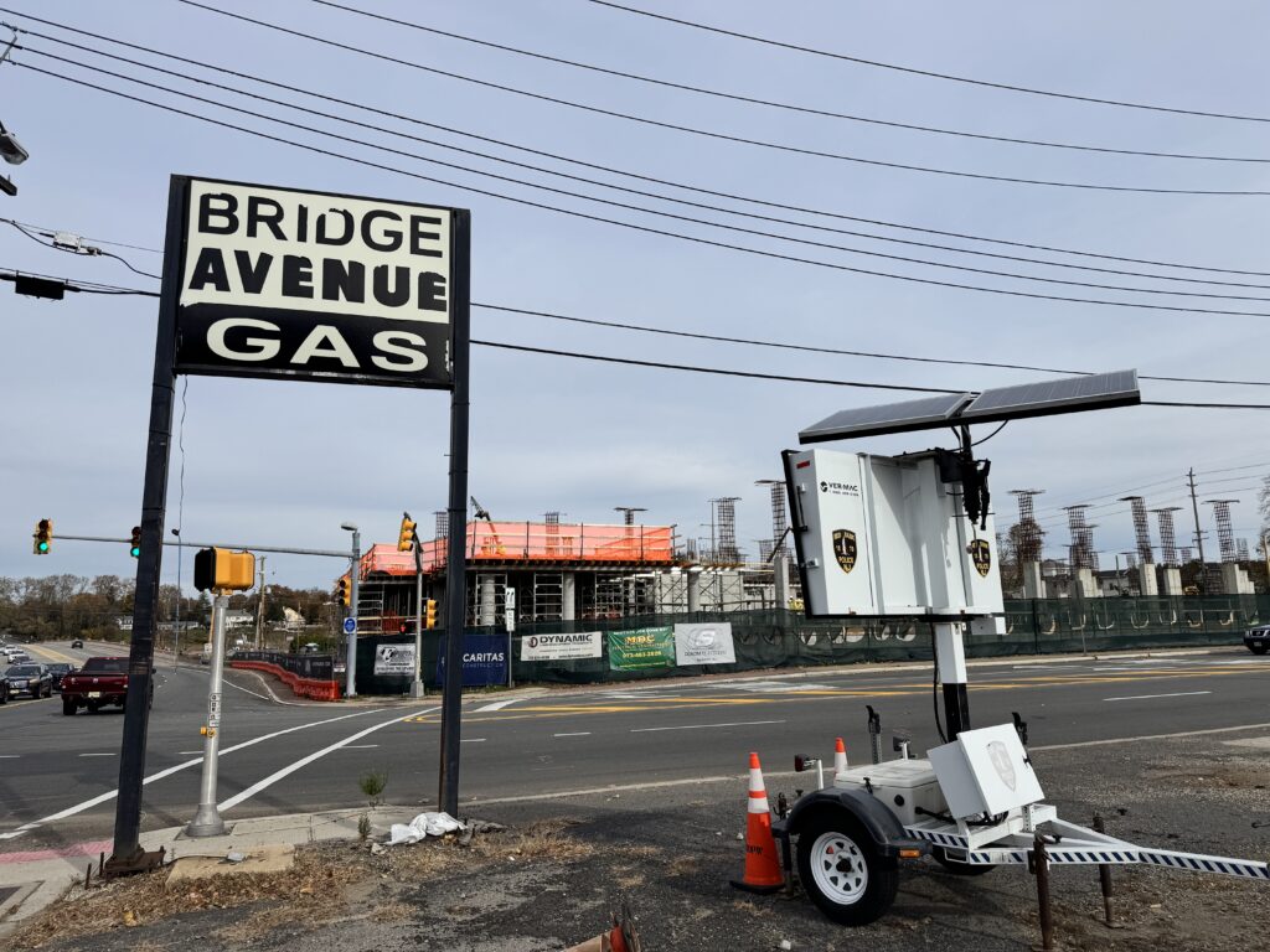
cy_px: 476
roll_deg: +1.1
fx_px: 881
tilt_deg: +9.4
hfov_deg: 71.6
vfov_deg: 56.8
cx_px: 635
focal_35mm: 24
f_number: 1.78
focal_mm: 6.76
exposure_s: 1/7937
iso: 80
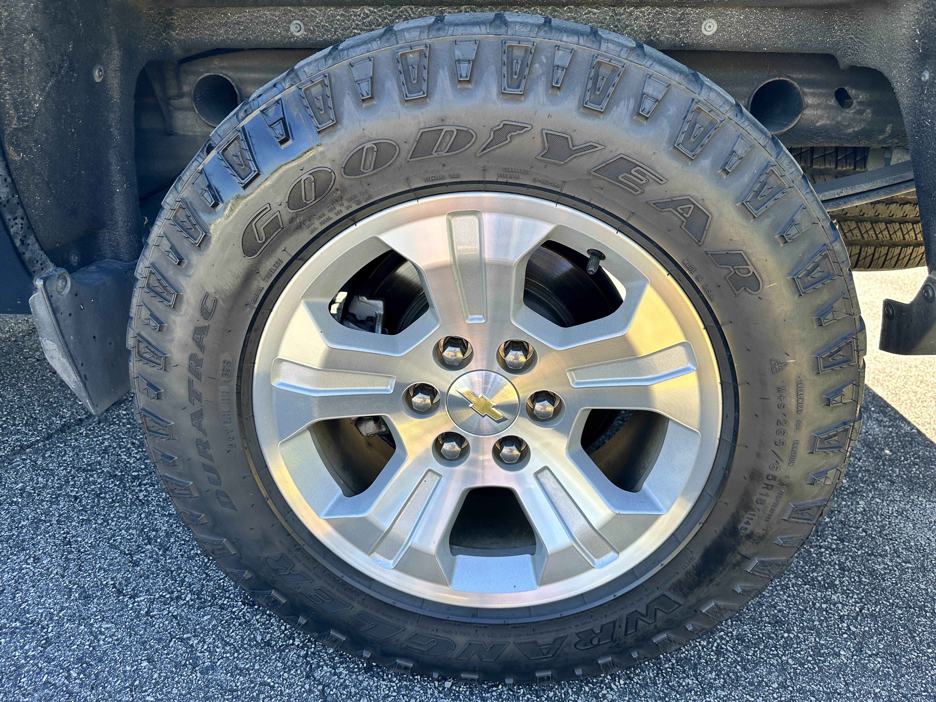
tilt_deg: -19.4
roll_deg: -1.0
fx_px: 649
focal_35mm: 24
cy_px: 351
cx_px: 468
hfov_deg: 71.6
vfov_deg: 56.8
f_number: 1.78
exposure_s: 1/362
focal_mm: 6.86
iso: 80
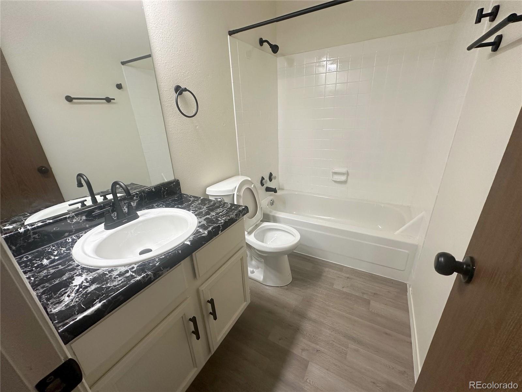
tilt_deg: -20.2
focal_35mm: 14
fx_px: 211
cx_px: 261
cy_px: 196
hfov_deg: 102.1
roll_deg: +2.6
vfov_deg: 85.7
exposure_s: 1/120
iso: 200
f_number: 2.2
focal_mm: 2.22
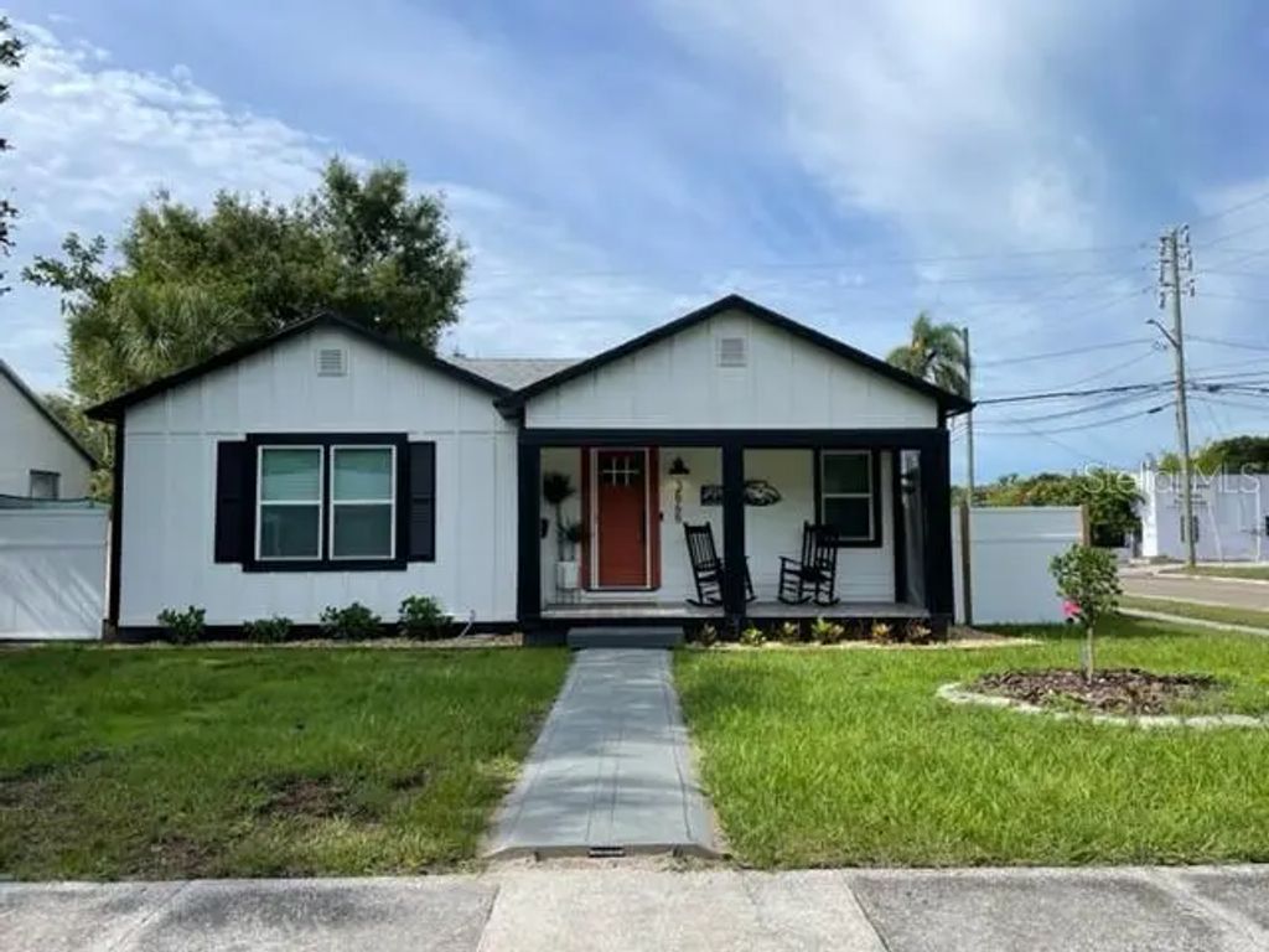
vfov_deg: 53.1
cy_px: 476
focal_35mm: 26
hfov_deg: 67.3
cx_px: 634
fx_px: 953
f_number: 1.6
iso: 32
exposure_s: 1/4464
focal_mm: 4.2
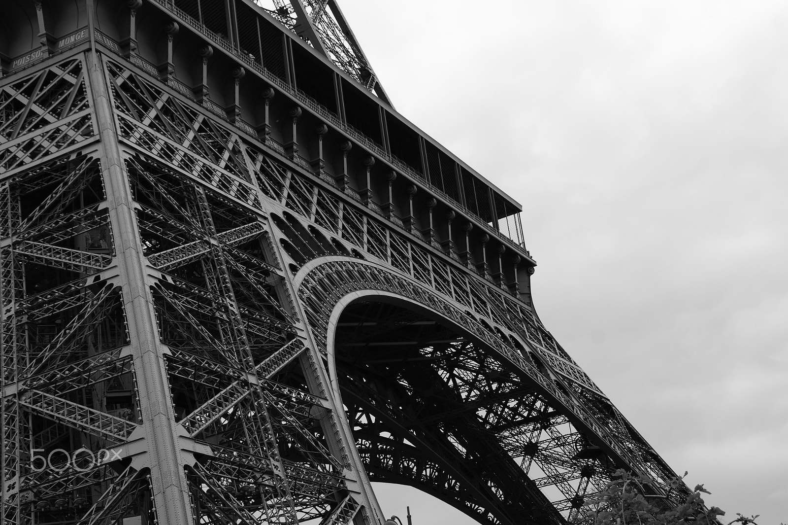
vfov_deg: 22.6
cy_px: 262
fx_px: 1313
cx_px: 394
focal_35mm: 60
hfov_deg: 33.4
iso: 100
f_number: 8
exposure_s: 1/100
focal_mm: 40
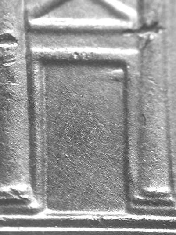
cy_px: 126
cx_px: 90
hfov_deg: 9.8
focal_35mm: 151
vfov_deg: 13.1
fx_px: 1023
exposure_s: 1/9.6
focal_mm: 26.2
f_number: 4.5
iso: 100
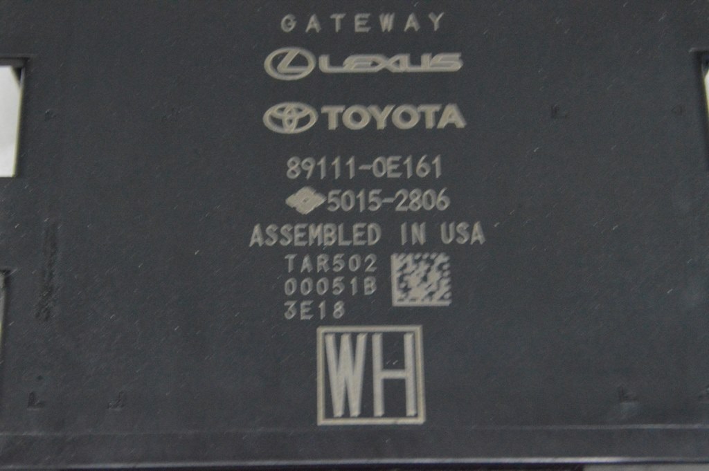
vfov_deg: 16.5
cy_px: 236
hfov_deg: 24.6
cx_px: 354
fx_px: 1623
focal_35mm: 82
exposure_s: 1/20
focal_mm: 55
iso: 6400
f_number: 20
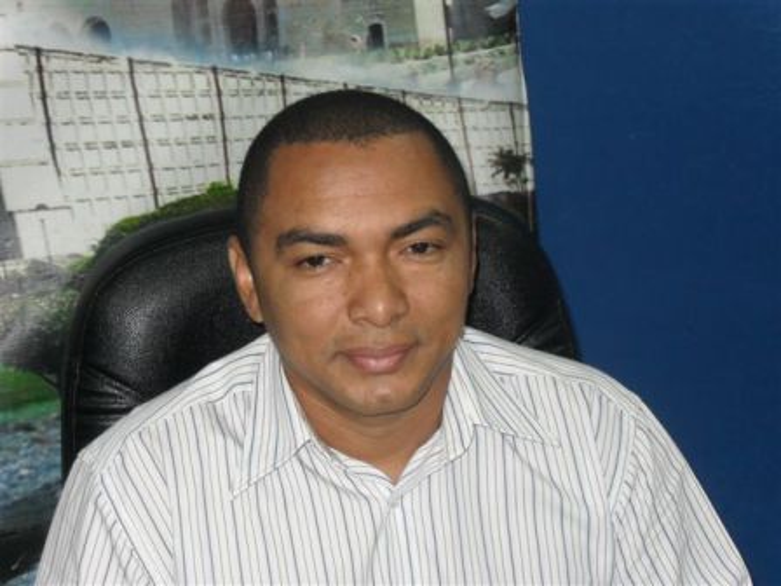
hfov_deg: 27.8
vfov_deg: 21.0
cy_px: 293
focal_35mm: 70
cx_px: 390
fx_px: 1579
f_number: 4
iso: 200
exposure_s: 1/60
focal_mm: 12.3
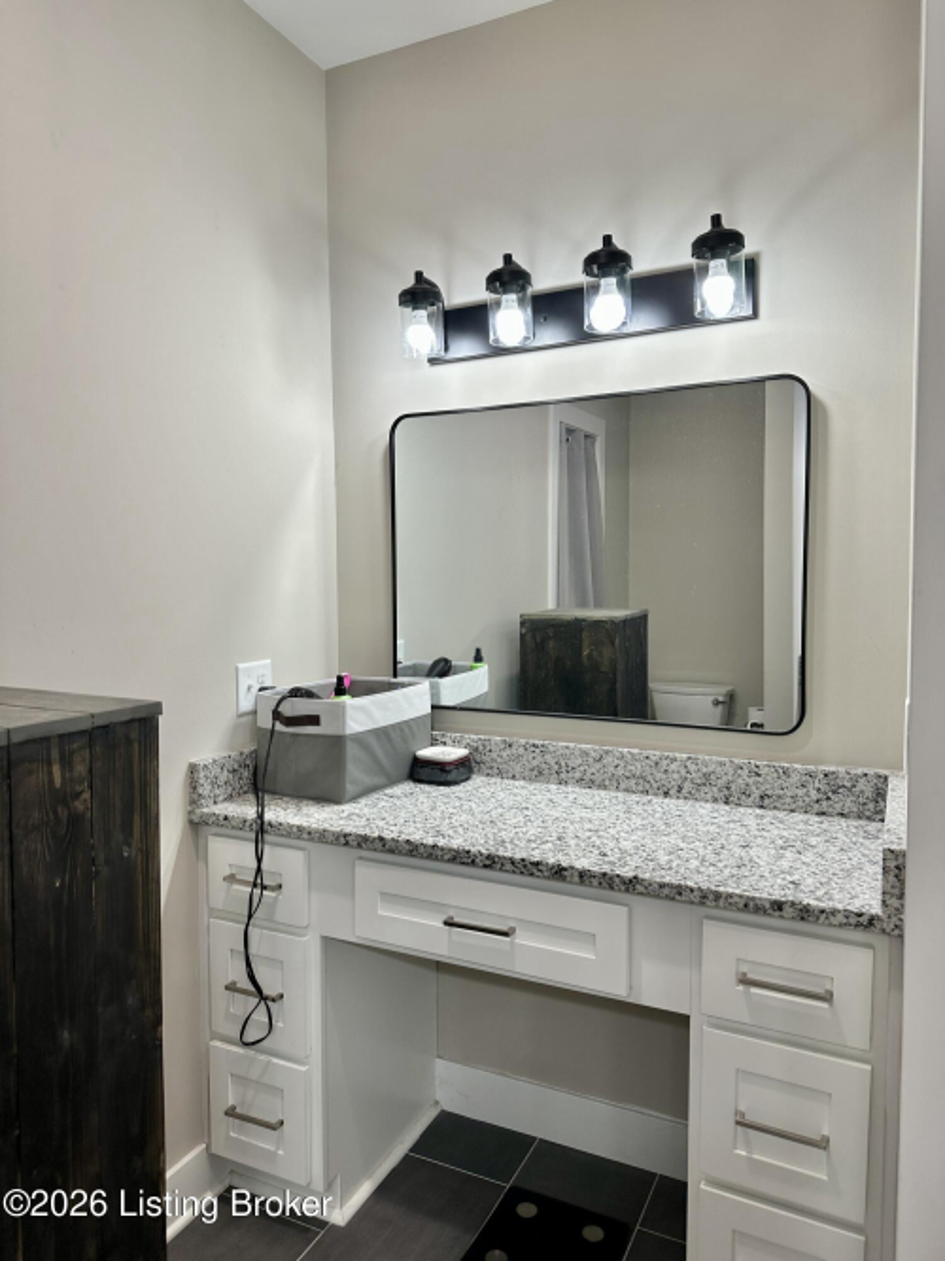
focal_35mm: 24
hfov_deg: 56.8
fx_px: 874
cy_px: 630
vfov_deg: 71.6
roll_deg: +0.5
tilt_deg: -2.7
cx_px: 472
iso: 64
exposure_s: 1/147
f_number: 1.78
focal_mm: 6.86
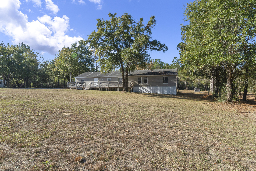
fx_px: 128
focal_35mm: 18
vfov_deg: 67.4
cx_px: 128
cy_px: 86
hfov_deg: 90.0
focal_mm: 12
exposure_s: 1/500
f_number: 8
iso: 320
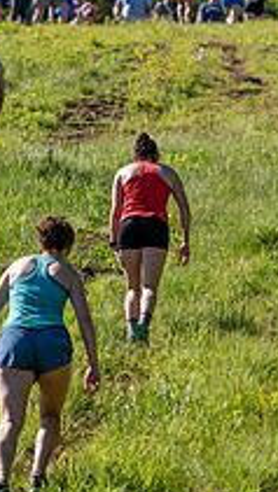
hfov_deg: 4.0
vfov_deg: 7.2
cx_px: 128
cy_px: 229
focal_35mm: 301
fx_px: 3937
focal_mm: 135
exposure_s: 1/1000
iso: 100
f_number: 3.5
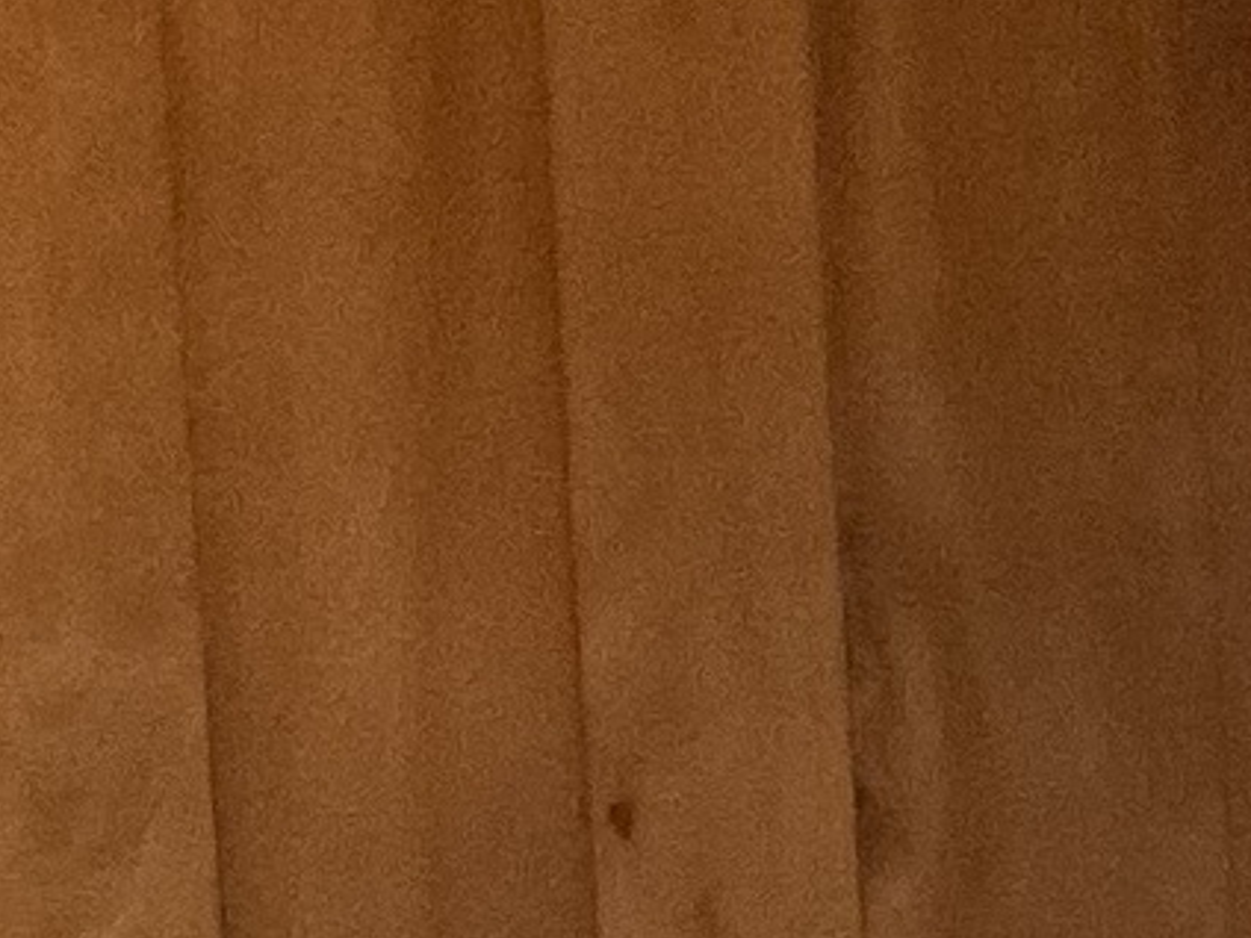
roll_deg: +0.6
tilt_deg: -8.6
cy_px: 2433
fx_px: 7589
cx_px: 3254
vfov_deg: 6.6
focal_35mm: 210
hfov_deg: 8.4
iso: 250
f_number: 1.8
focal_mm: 3
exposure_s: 1/60
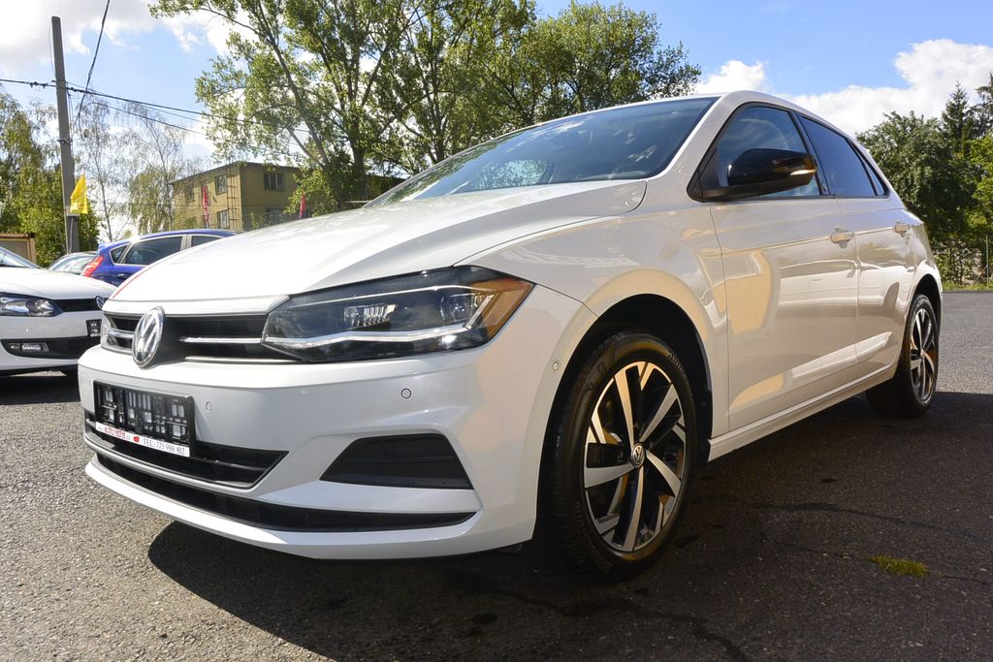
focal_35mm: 27
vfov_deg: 47.9
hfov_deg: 67.4
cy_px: 331
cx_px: 496
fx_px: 745
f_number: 9
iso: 160
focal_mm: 10
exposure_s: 1/250
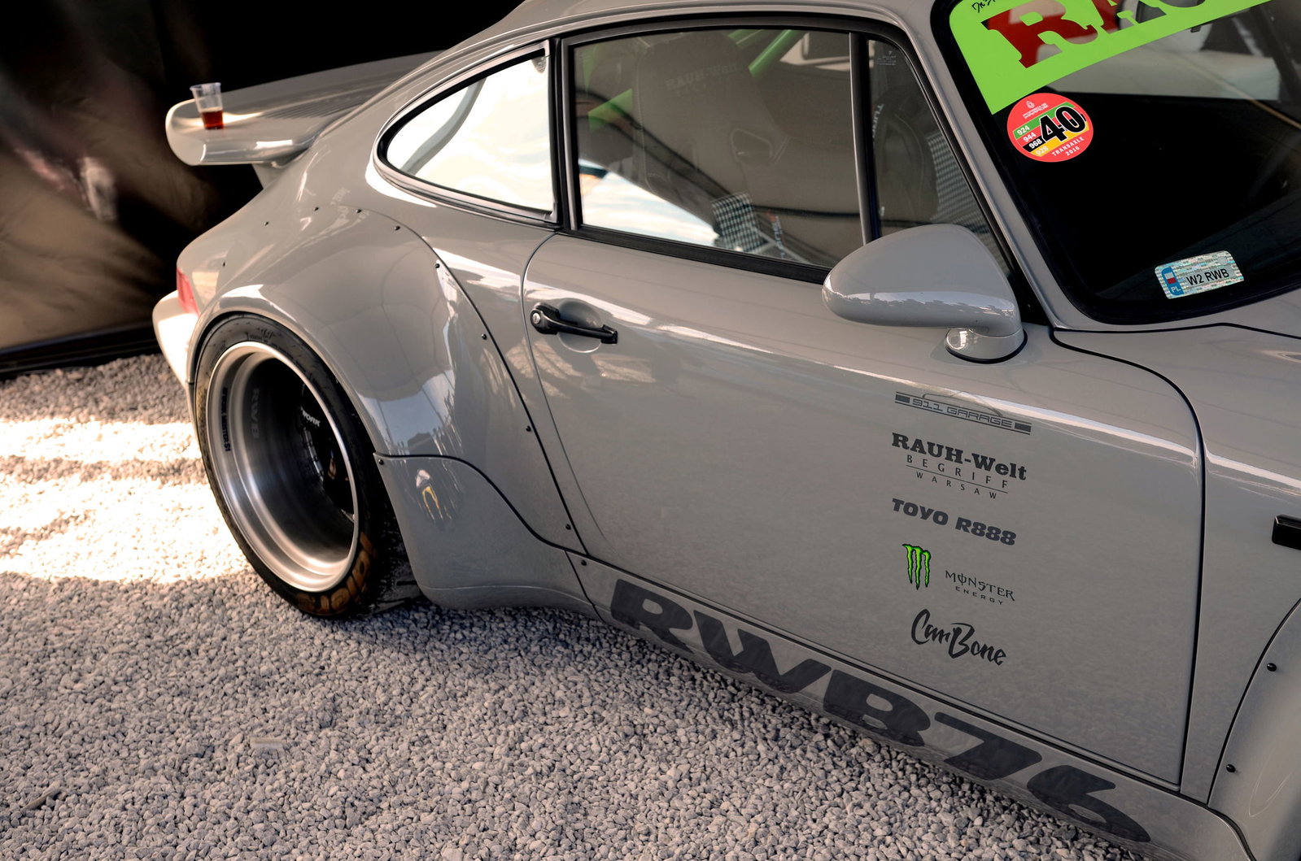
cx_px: 650
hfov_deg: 46.5
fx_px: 1515
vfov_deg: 31.8
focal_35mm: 42
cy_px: 430
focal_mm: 28
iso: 125
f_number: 3.5
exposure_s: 1/200
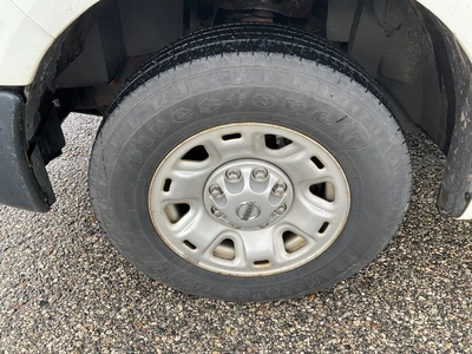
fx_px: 395
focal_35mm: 29
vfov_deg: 48.2
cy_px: 177
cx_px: 236
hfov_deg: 61.7
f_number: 1.8
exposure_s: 1/122
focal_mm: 3
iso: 25
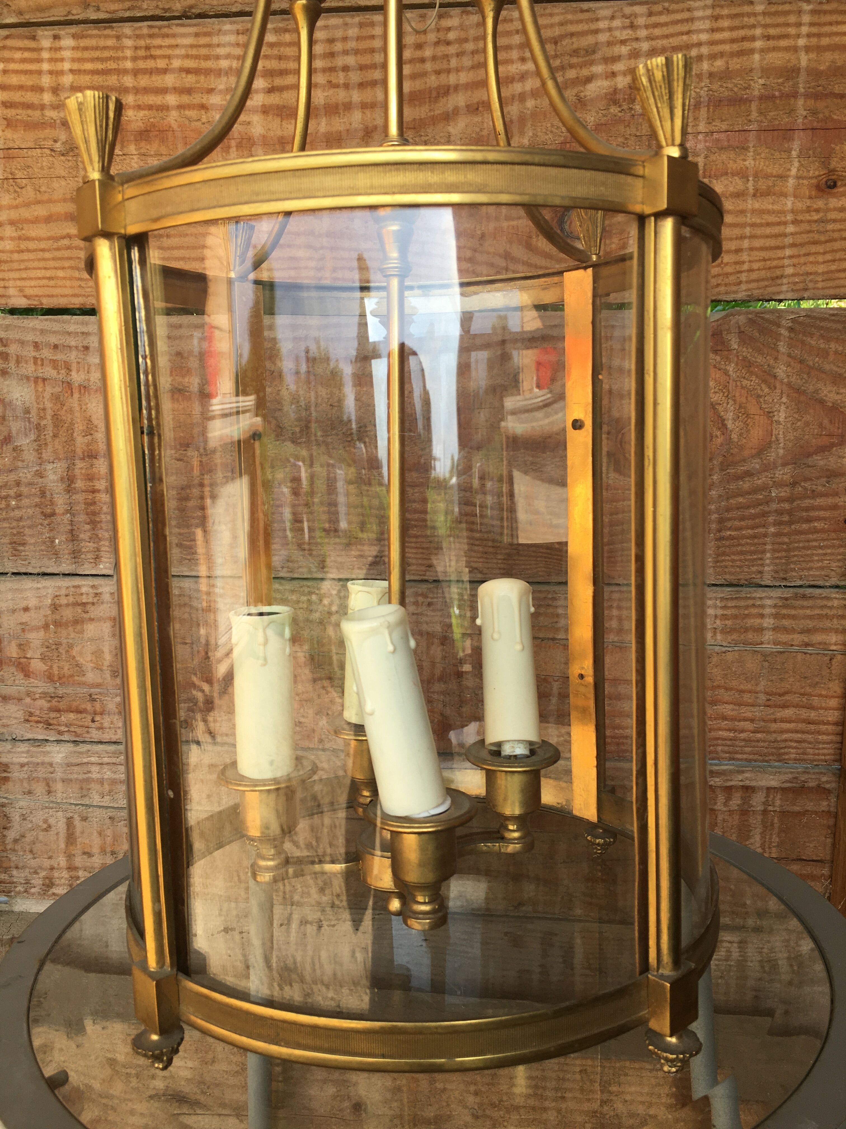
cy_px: 564
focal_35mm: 29
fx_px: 945
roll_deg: -1.7
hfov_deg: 48.2
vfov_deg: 61.7
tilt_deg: -7.4
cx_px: 423
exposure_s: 1/229
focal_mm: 4.15
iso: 25
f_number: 2.2
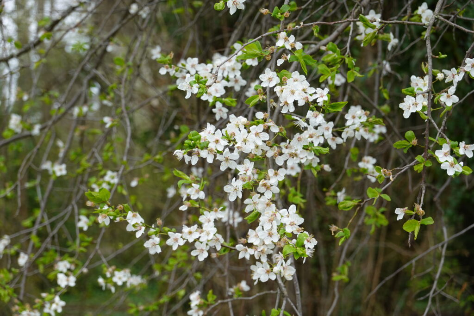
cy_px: 158
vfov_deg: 13.4
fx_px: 1343
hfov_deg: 20.0
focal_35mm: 102
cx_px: 237
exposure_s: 1/125
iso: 100
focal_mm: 37.41
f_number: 4
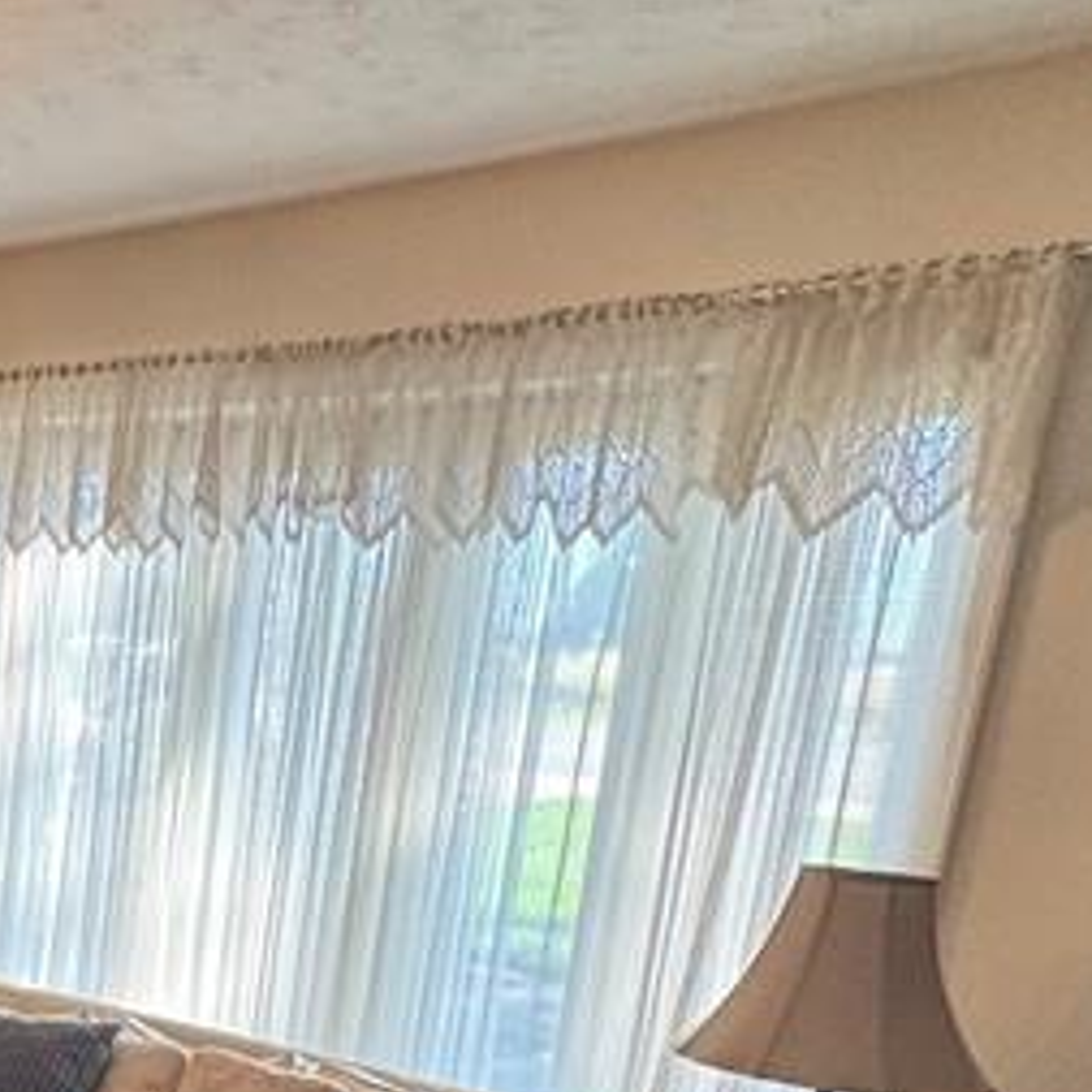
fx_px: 1785
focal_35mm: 50
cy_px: 1088
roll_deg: -3.0
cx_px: -302
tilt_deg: -15.3
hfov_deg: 28.4
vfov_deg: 31.5
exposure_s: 1/120
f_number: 2.2
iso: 125
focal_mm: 2.22
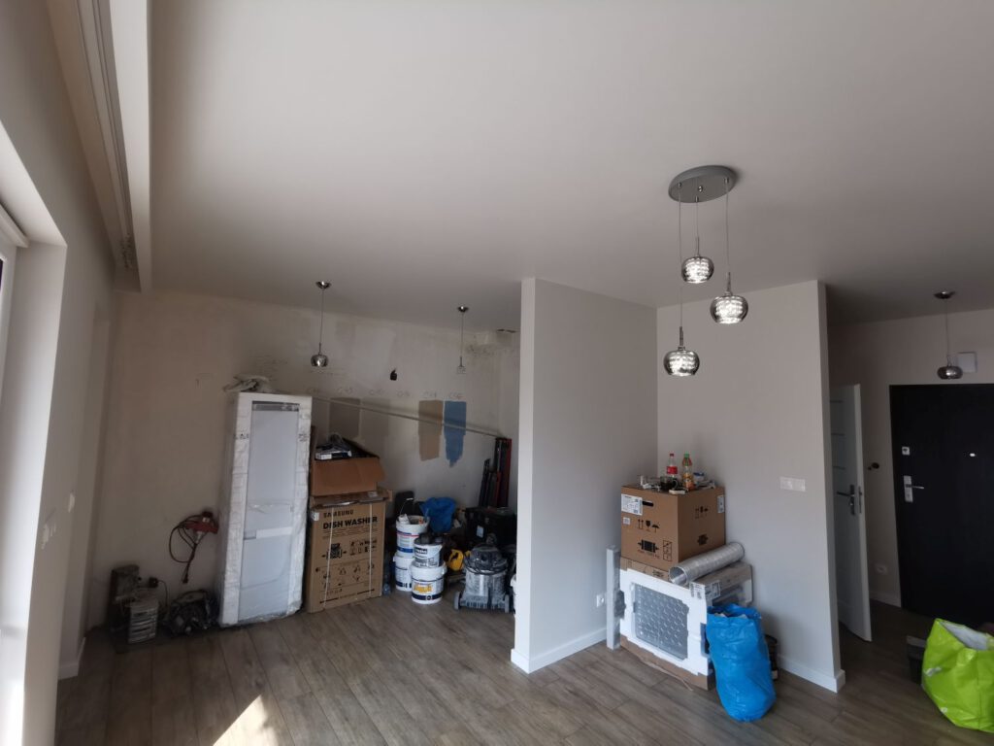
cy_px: 373
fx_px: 459
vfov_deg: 78.1
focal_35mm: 16
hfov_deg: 94.5
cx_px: 497
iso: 64
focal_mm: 2.35
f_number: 2.2
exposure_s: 1/60
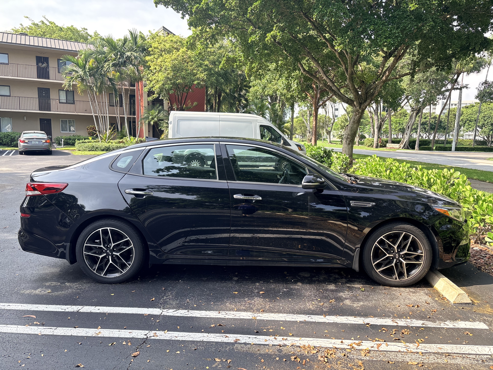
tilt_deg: -7.6
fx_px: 370
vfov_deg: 53.1
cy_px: 185
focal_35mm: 26
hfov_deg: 67.3
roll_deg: -1.0
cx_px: 246
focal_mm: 5.96
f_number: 1.6
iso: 50
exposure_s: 1/612
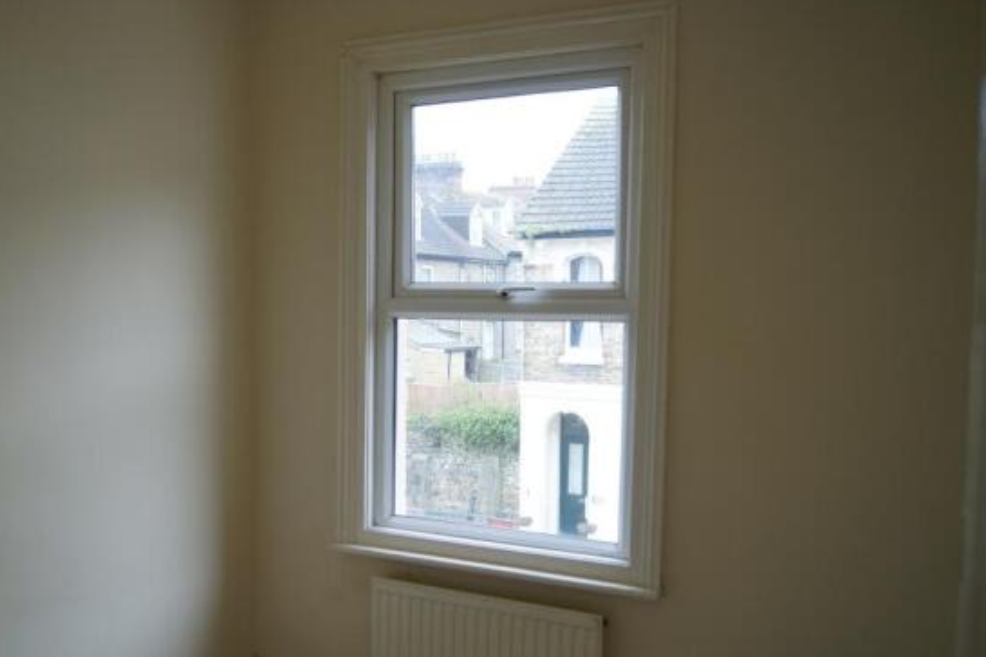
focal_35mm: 36
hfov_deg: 52.8
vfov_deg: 36.8
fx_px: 986
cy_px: 374
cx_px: 395
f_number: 3.5
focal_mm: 20
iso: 100
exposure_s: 1/30
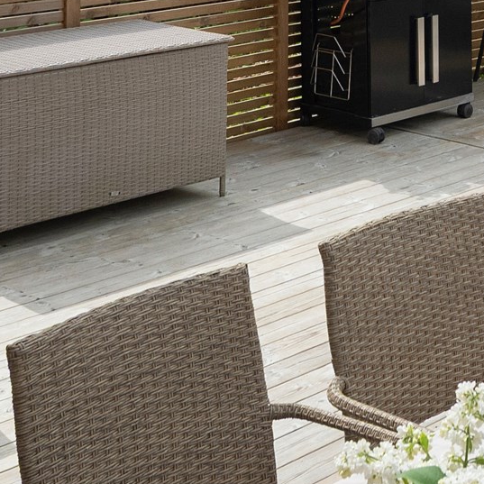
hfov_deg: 20.5
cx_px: 470
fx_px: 1297
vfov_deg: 19.9
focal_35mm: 82
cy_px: -89
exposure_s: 1/750
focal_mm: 16
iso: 400
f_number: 8
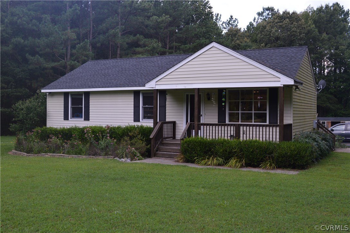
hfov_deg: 49.6
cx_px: 175
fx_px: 379
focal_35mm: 39
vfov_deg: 34.1
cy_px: 116
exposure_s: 1/125
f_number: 5.6
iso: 200
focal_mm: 26
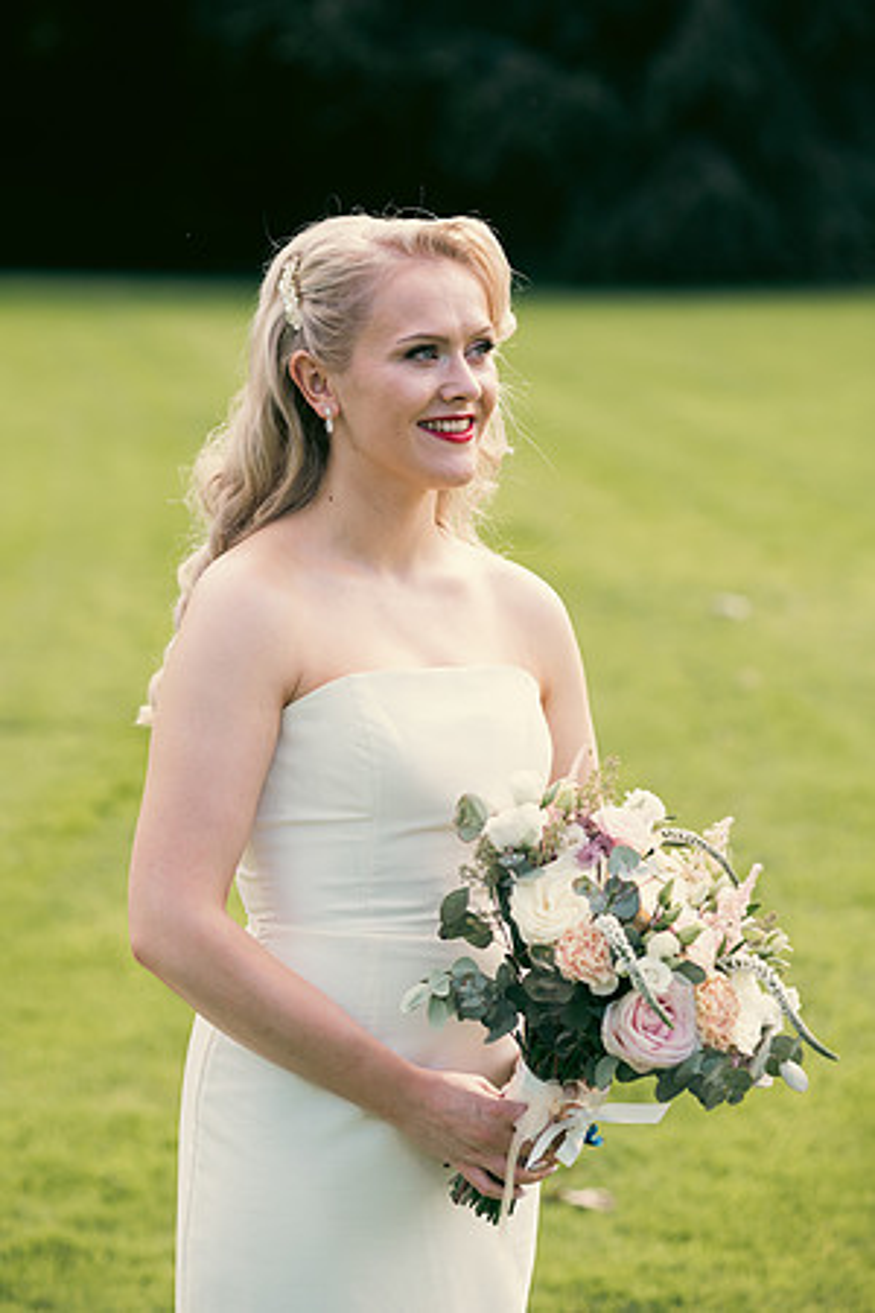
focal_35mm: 112
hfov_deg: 12.2
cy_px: 656
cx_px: 438
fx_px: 4083
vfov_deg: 18.3
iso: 125
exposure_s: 1/320
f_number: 3.5
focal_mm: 112
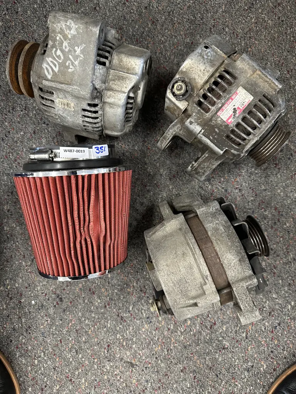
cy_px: 197
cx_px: 148
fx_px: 274
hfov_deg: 56.8
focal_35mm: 24
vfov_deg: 71.6
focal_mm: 6.86
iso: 250
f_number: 1.78
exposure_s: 1/50
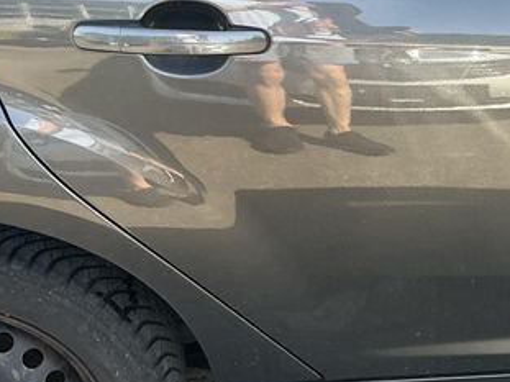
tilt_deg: -21.0
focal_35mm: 72
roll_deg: -3.8
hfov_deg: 25.1
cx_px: 562
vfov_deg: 20.4
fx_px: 1060
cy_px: 125
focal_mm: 3
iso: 16
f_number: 1.8
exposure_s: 1/122
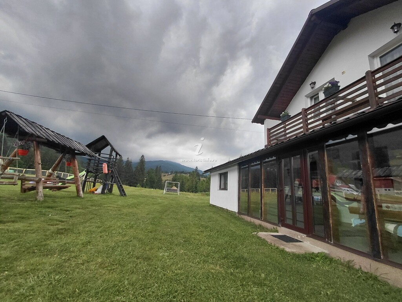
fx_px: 186
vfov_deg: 78.1
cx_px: 201
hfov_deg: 94.5
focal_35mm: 16
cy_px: 151
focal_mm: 1.64
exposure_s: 1/271
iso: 40
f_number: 2.2
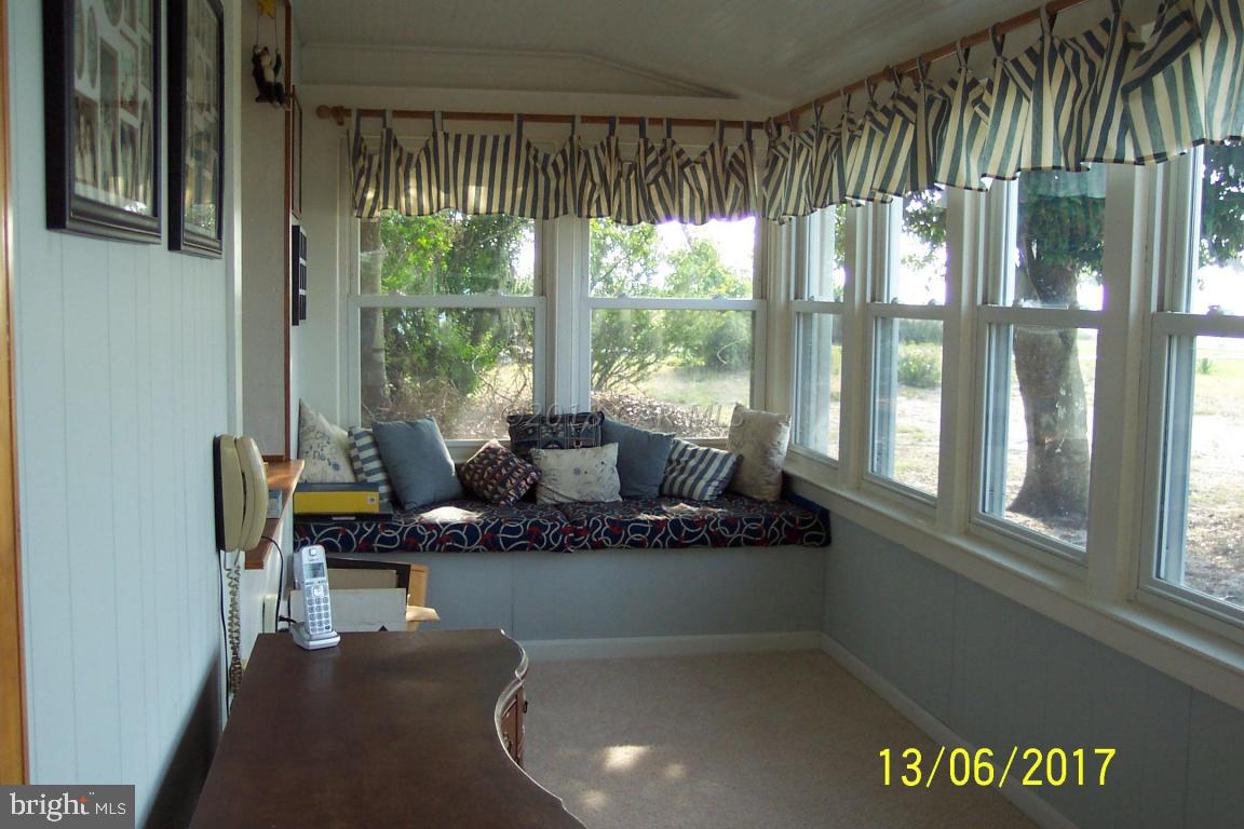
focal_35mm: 38
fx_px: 1313
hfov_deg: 50.7
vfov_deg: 35.1
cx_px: 622
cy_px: 414
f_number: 2.8
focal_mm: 8
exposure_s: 1/90
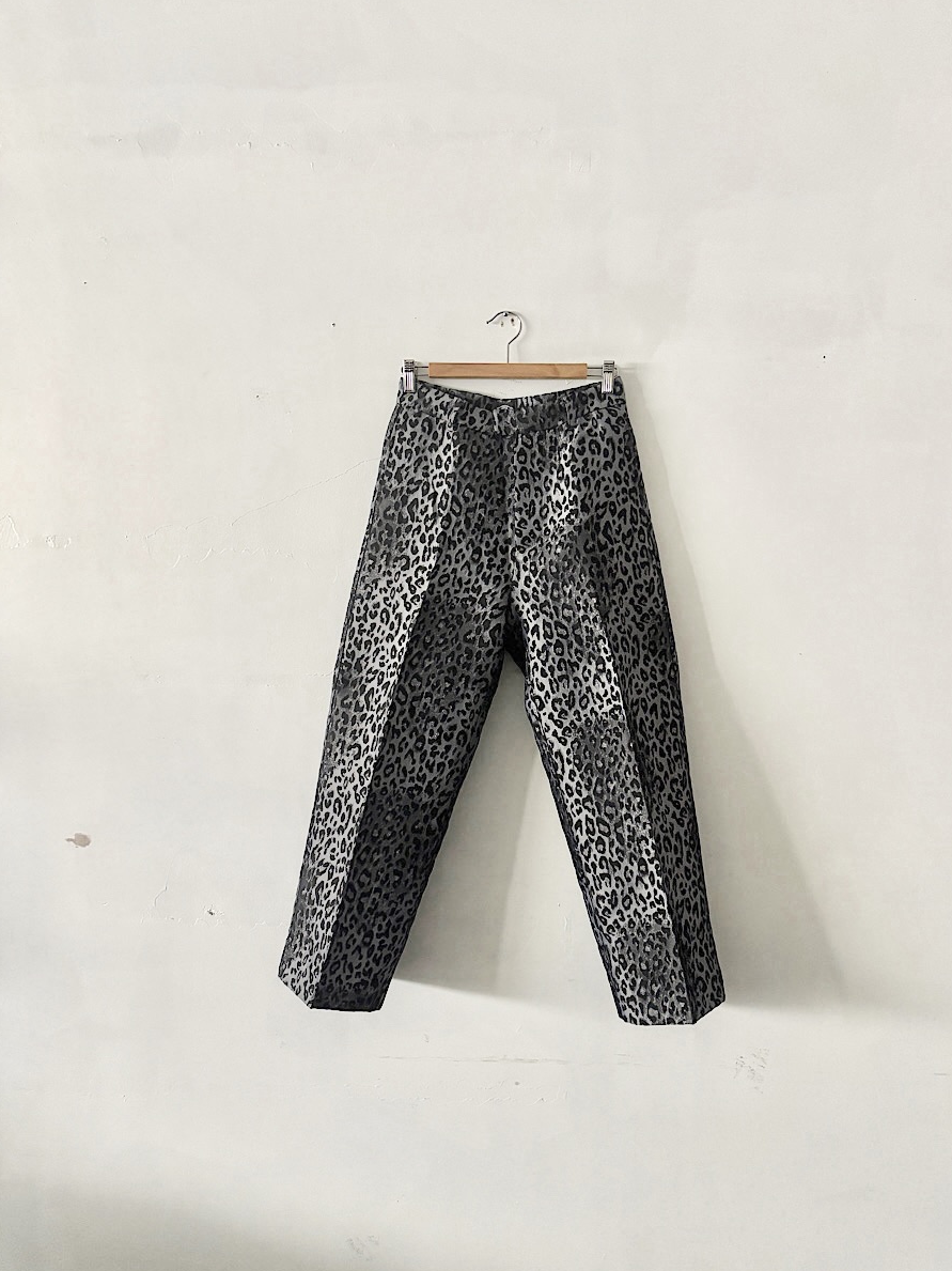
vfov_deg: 63.4
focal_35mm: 28
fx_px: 1027
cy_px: 619
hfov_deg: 49.7
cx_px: 506
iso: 400
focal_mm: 5.96
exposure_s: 1/60
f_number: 1.6
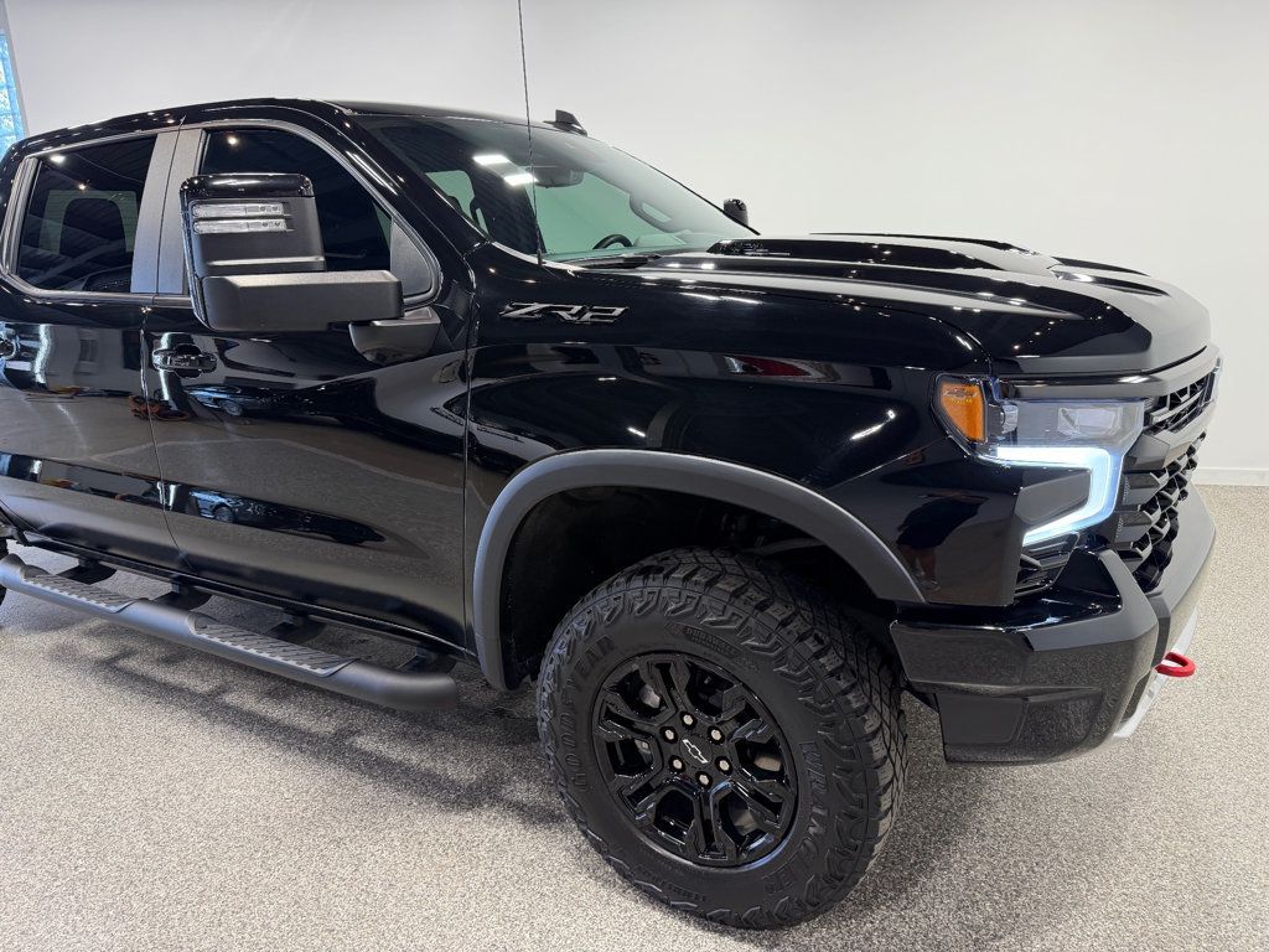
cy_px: 476
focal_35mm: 24
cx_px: 634
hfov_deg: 71.6
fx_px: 880
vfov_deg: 56.8
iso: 125
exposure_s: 1/120
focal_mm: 6.76
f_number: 1.78
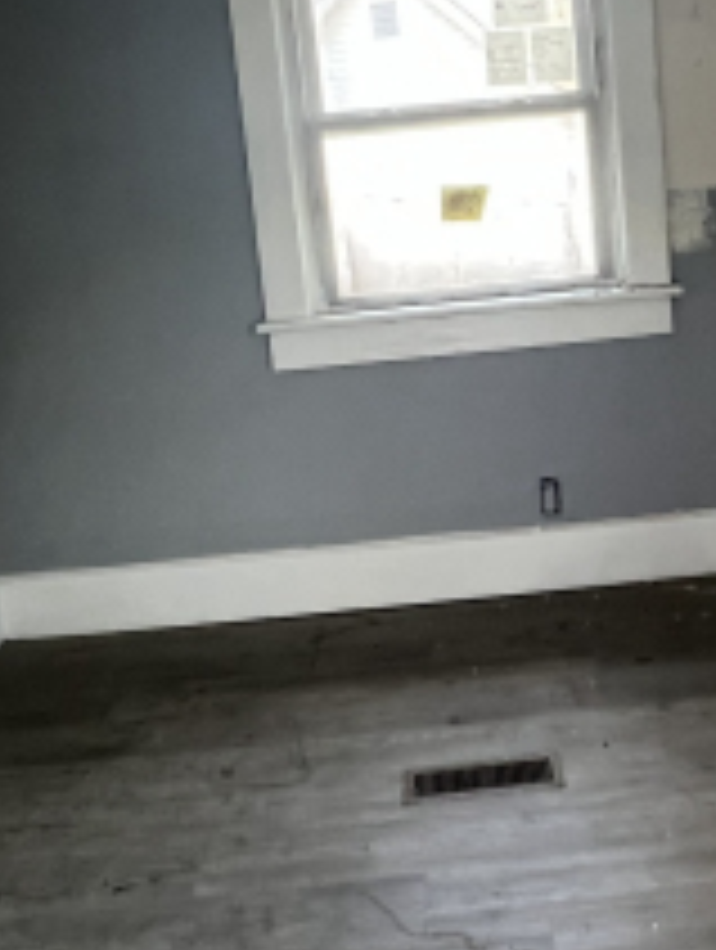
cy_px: 281
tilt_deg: -5.8
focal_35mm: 41
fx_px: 1127
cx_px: 545
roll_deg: +5.6
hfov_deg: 34.4
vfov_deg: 44.7
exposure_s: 1/94
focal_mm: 1.57
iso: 250
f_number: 1.8
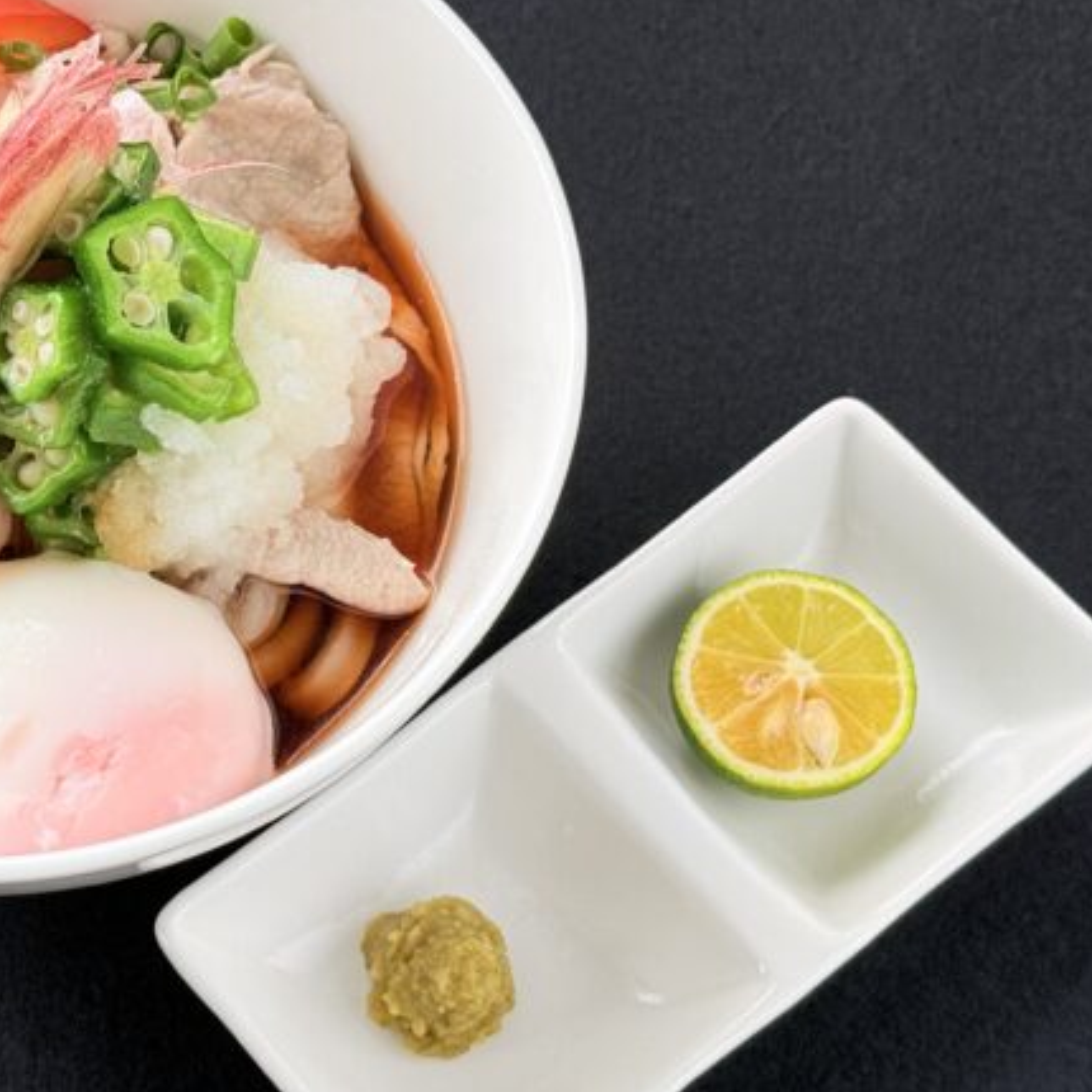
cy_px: 536
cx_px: 269
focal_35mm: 79
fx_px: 2820
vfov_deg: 21.9
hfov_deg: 21.7
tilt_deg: -64.3
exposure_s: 1/147
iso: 50
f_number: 1.78
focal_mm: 6.76
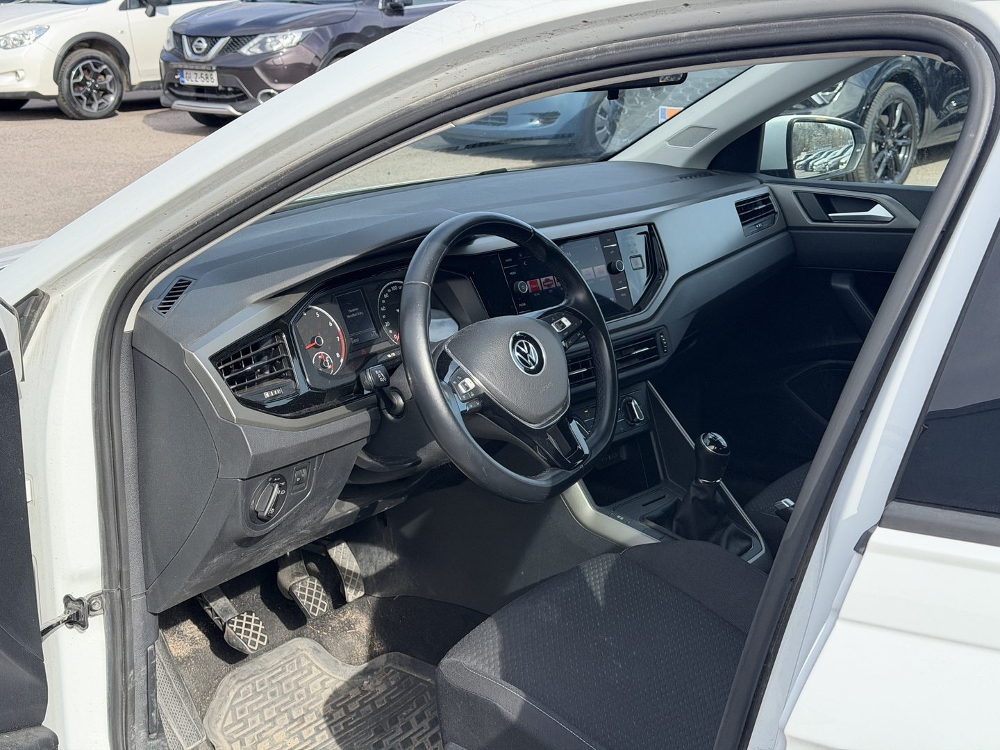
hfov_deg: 39.7
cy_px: 375
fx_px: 1387
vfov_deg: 30.3
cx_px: 500
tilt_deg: -13.6
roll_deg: +2.9
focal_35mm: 48
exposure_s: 1/1307
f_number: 1.78
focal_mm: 6.76
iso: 100
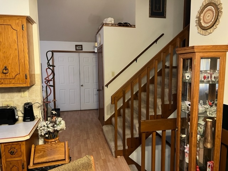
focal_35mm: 26
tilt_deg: -9.5
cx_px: 114
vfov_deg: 53.1
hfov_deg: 67.3
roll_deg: +1.0
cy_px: 86
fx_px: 171
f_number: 1.5
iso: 500
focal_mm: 5.7
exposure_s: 1/40
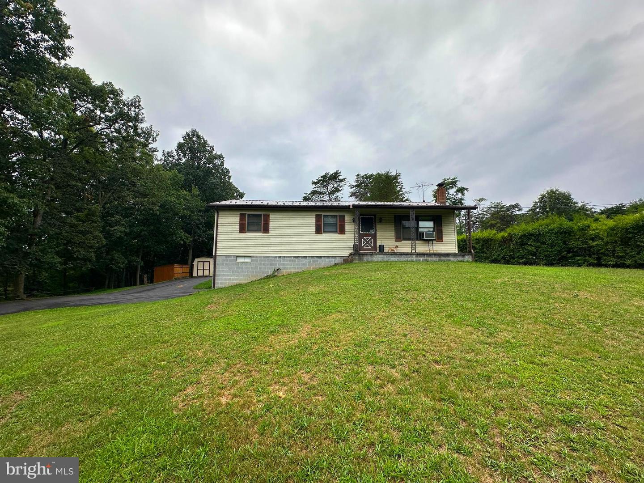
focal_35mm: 14
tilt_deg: +7.9
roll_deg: -0.3
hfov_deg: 102.1
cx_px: 322
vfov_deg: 85.7
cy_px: 242
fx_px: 260
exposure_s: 1/910
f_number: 2.2
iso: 40
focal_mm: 2.22
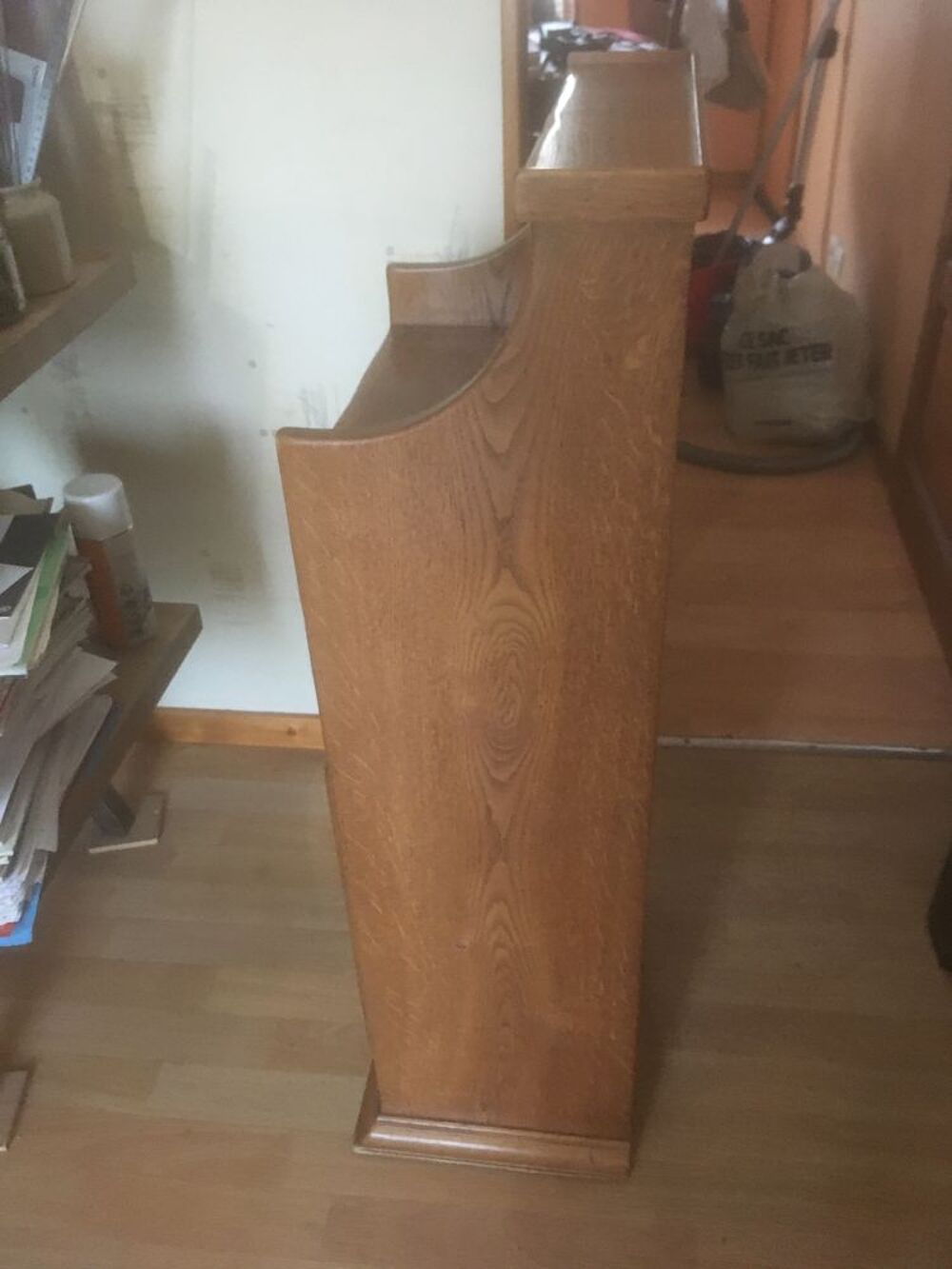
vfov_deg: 61.7
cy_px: 634
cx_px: 476
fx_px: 1063
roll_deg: +1.0
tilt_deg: -36.7
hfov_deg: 48.2
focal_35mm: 29
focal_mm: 4.15
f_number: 2.2
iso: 200
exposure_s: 1/17
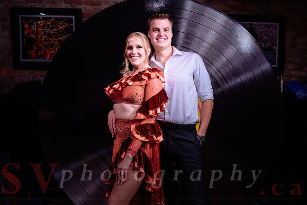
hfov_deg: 53.7
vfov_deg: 37.3
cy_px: 100
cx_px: 155
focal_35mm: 36
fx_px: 303
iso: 1000
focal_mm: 32.5
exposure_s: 1/60
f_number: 4.5
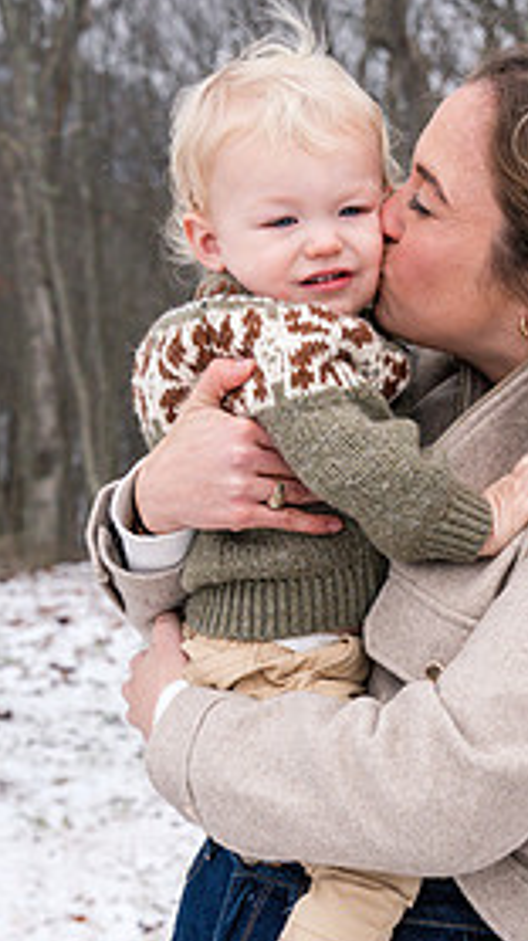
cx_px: 413
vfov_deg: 23.6
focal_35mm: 90
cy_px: 592
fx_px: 2244
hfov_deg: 13.4
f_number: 6.3
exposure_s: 1/250
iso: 1000
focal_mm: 53
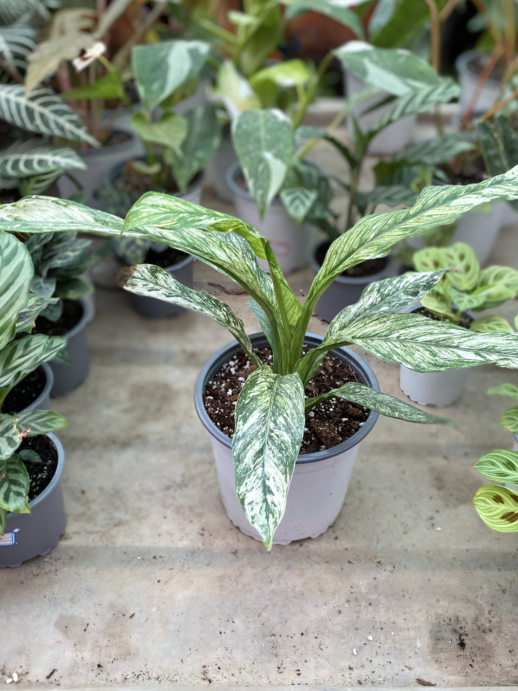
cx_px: 285
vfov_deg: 56.8
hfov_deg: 44.1
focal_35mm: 32
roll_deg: -0.6
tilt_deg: -39.0
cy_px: 331
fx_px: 638
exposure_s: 1/121
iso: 100
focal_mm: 4.25
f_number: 1.8
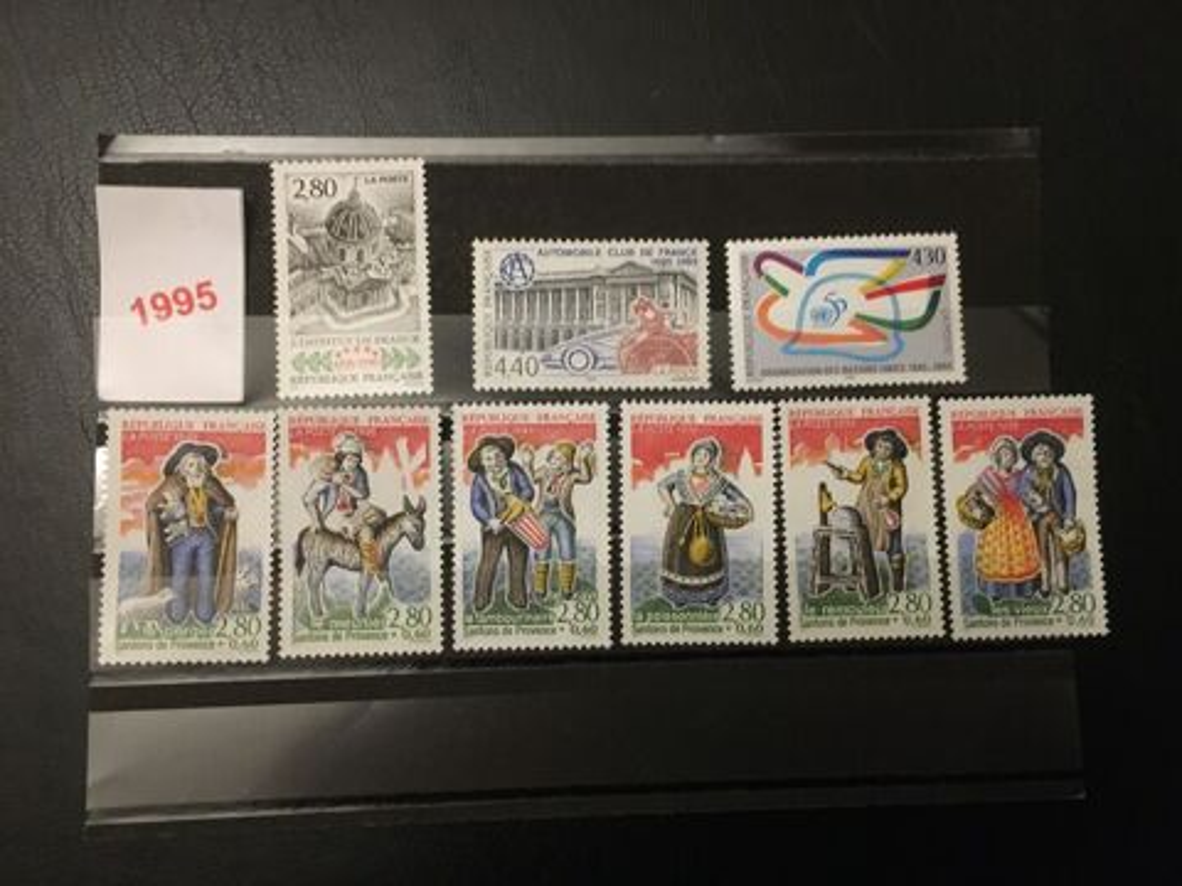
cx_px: 591
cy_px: 443
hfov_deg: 61.7
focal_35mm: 29
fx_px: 990
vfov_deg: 48.2
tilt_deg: -84.0
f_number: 2.2
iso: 400
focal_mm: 4.15
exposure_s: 1/17
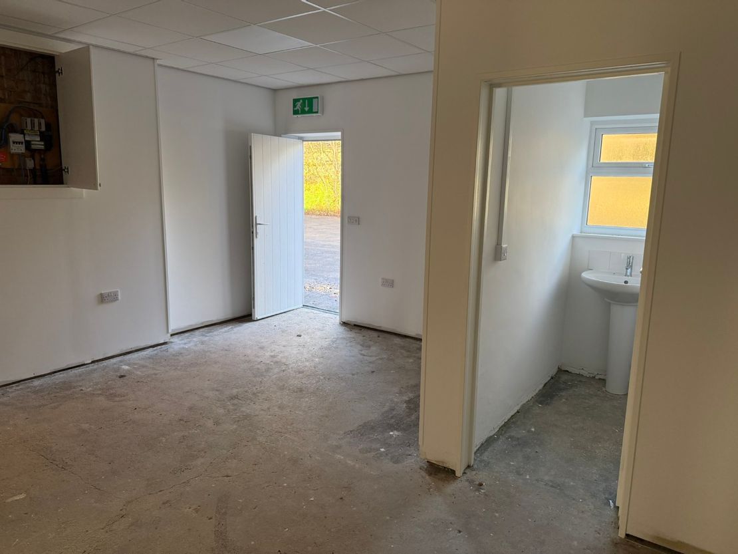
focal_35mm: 24
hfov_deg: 71.6
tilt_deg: -9.6
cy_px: 277
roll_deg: -1.1
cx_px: 369
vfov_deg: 56.8
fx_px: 512
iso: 200
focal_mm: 6.76
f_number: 1.78
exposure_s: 1/149
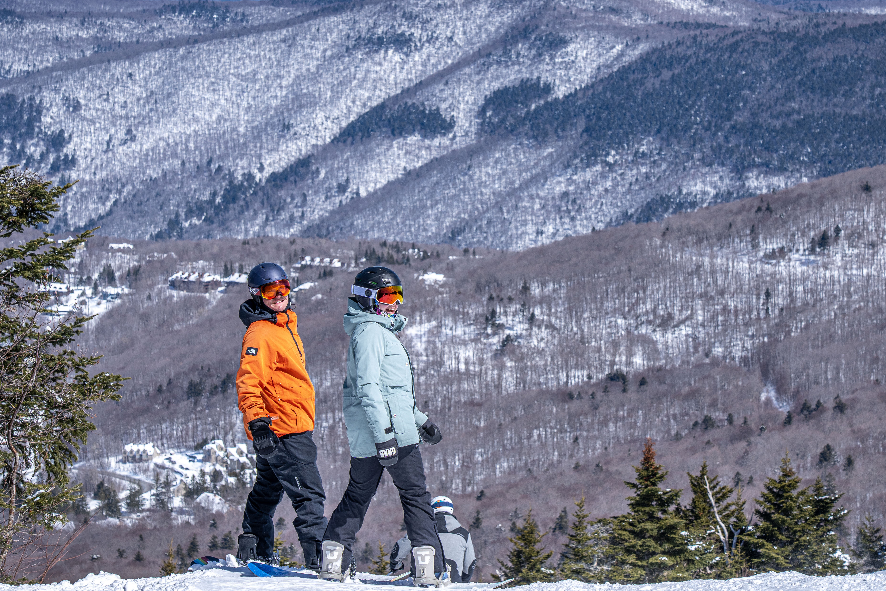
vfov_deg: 13.3
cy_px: 277
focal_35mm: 103
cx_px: 457
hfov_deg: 19.8
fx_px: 2535
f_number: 8
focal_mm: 96
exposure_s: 1/500
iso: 125
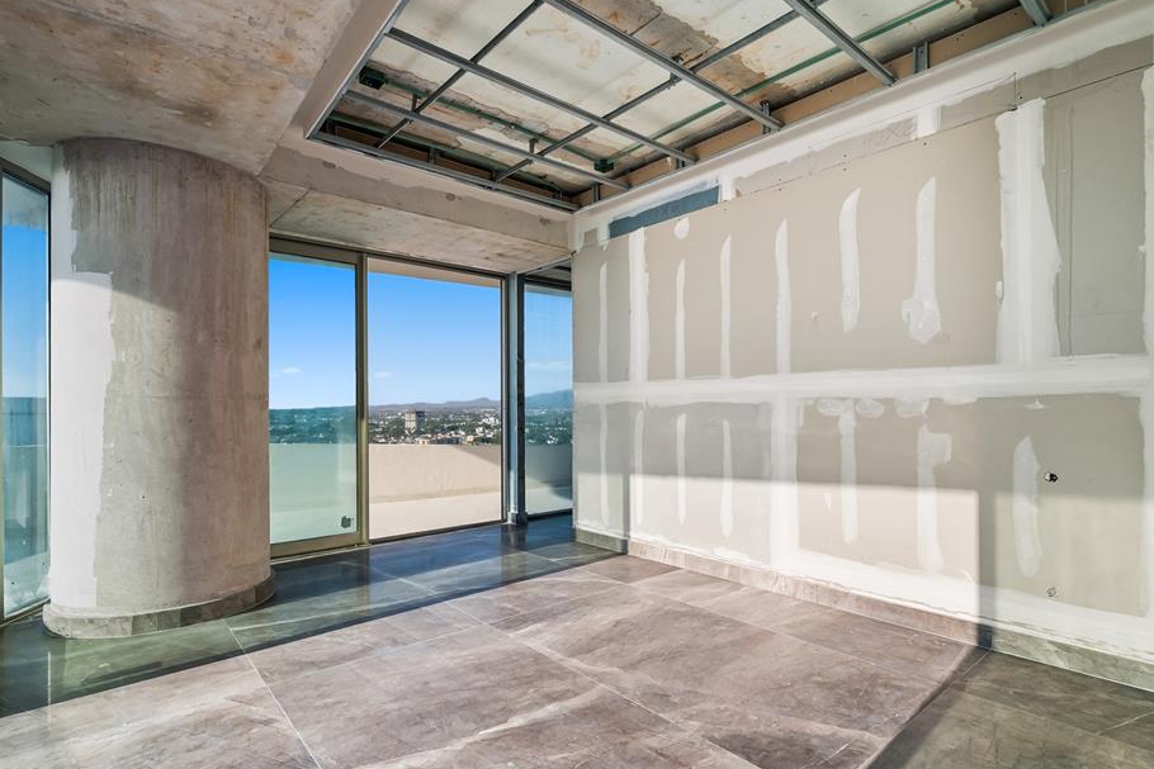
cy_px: 420
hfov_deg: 88.1
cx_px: 609
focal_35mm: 19
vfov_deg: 65.7
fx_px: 595
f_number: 8
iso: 640
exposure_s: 1/50
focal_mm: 16.5
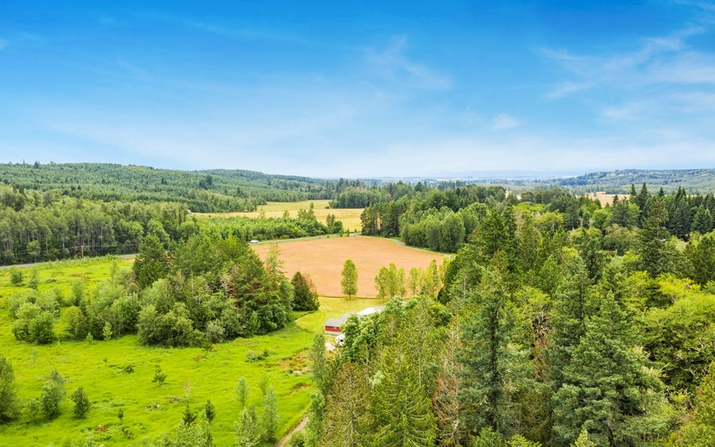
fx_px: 624
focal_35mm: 32
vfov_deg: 39.3
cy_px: 255
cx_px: 349
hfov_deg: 59.6
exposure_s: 1/200
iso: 100
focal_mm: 10.26
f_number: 5.6
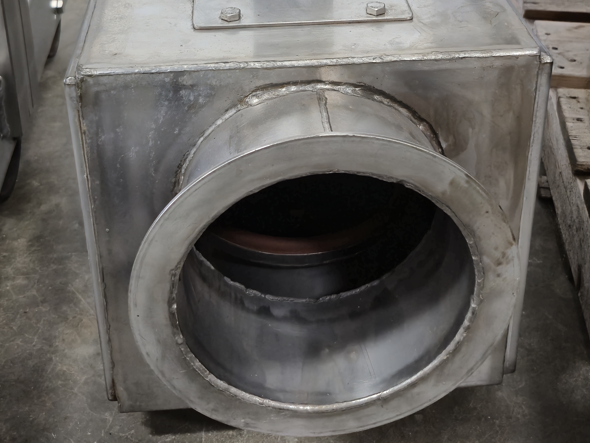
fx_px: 835
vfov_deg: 28.1
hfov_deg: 38.9
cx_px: 296
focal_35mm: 49
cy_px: 10
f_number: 1.8
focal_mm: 5.4
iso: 200
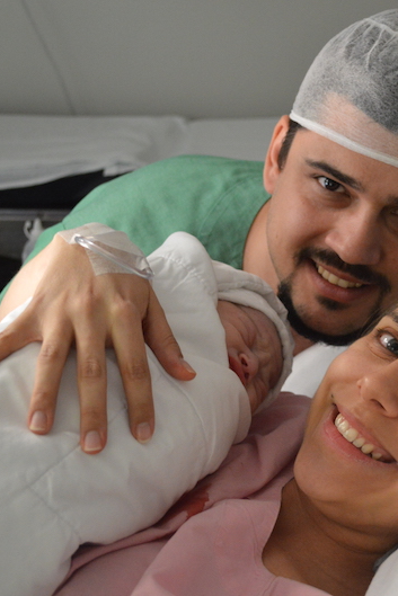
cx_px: 351
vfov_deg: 29.6
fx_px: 1127
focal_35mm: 68
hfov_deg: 19.7
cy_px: 297
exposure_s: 1/15
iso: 1600
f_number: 4.5
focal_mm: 30
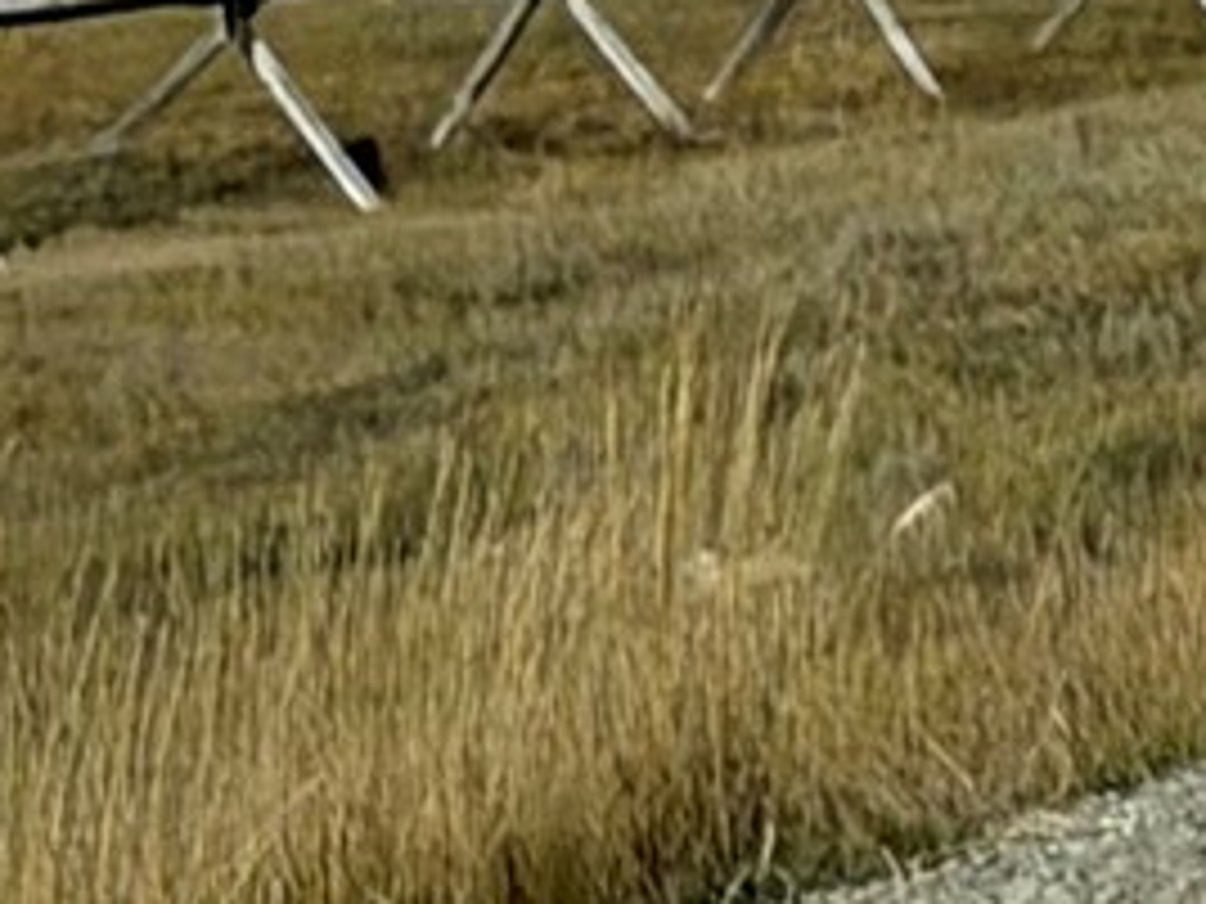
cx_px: 2416
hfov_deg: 5.3
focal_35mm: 367
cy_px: -2136
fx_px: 12786
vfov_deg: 3.9
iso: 64
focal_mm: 6.76
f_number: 1.78
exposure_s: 1/6024
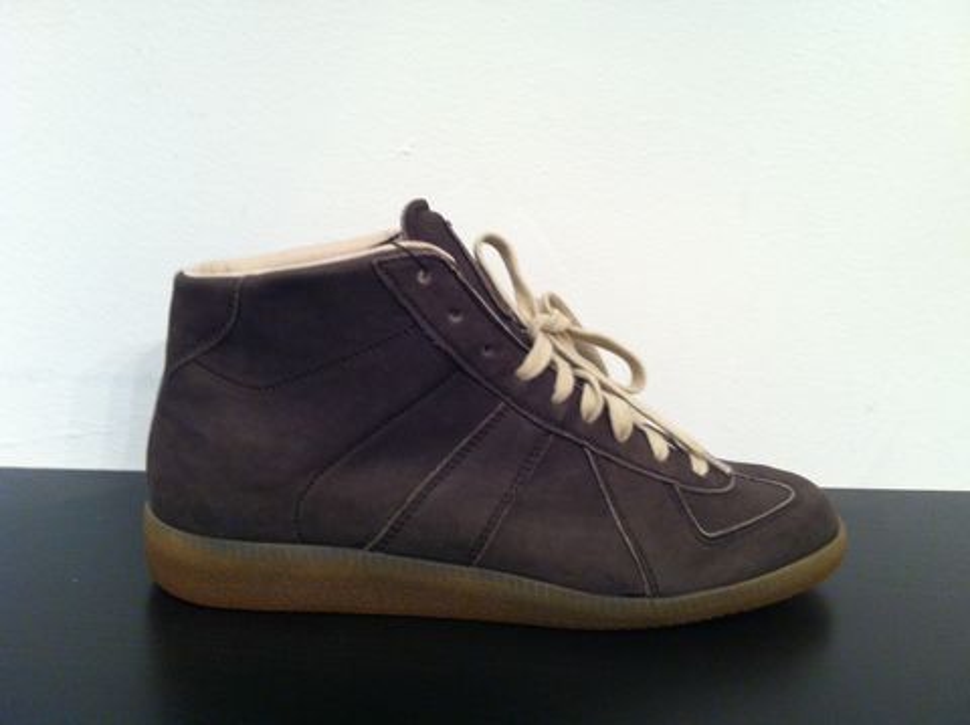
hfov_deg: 52.7
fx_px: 980
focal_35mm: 35
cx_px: 485
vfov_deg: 40.6
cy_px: 362
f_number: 2.8
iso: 200
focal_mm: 3.85
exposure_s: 1/15
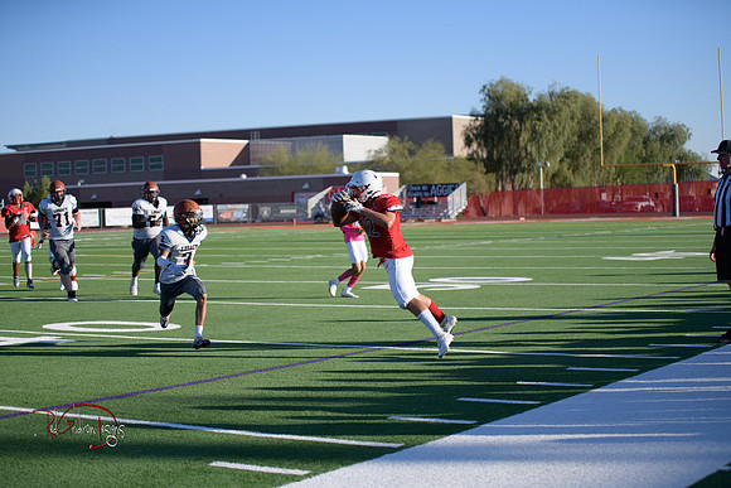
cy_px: 244
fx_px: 1422
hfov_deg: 28.8
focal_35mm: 70
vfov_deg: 19.5
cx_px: 366
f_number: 2.8
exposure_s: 1/5000
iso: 320
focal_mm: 70
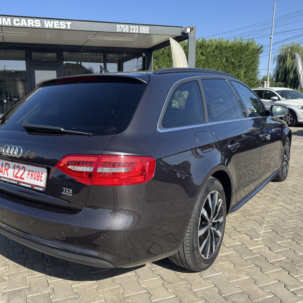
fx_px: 287
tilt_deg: -9.6
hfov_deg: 55.0
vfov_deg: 55.6
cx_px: 113
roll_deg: +0.7
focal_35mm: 29
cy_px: 151
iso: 80
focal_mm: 6.76
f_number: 1.78
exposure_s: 1/2041
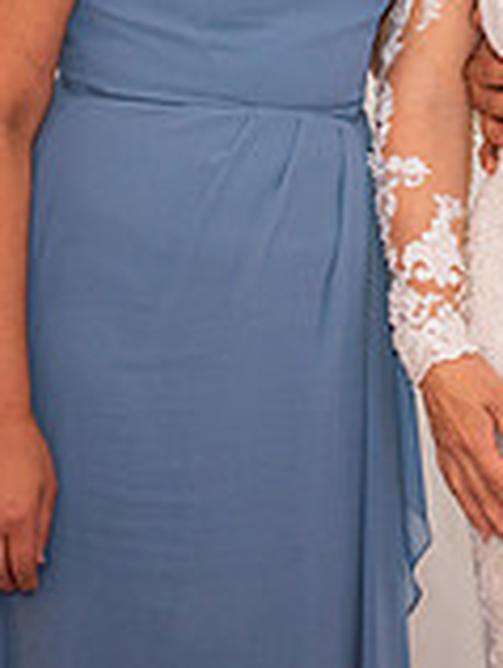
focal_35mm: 205
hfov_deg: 7.0
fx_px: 3961
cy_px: -178
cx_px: 948
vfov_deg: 9.5
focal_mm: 52
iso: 640
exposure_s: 1/80
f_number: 2.8
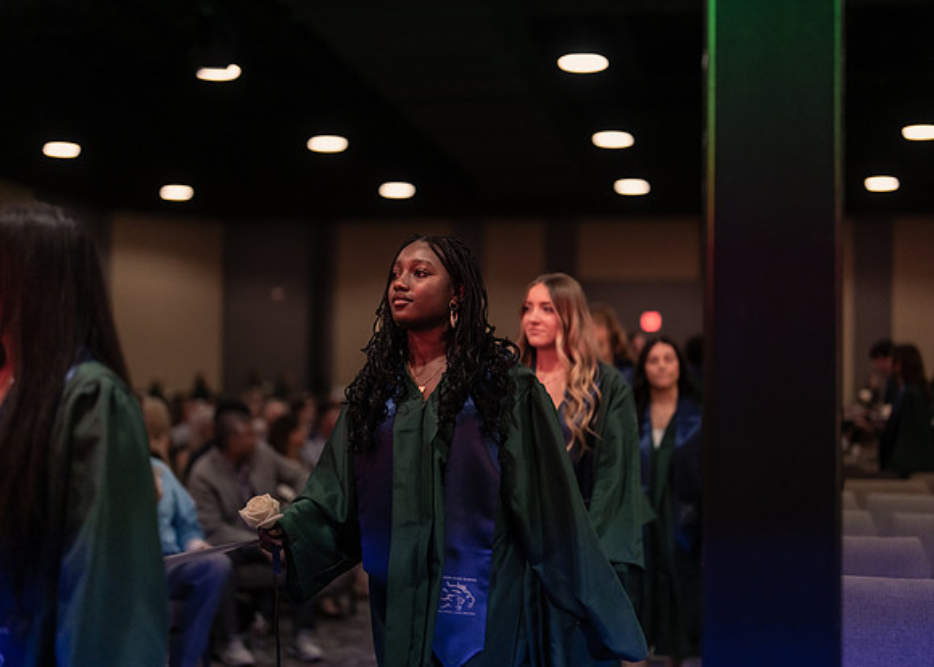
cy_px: 334
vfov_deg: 26.6
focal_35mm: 53
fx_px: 1408
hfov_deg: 36.7
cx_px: 467
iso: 1250
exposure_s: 1/500
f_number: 1.2
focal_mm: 50
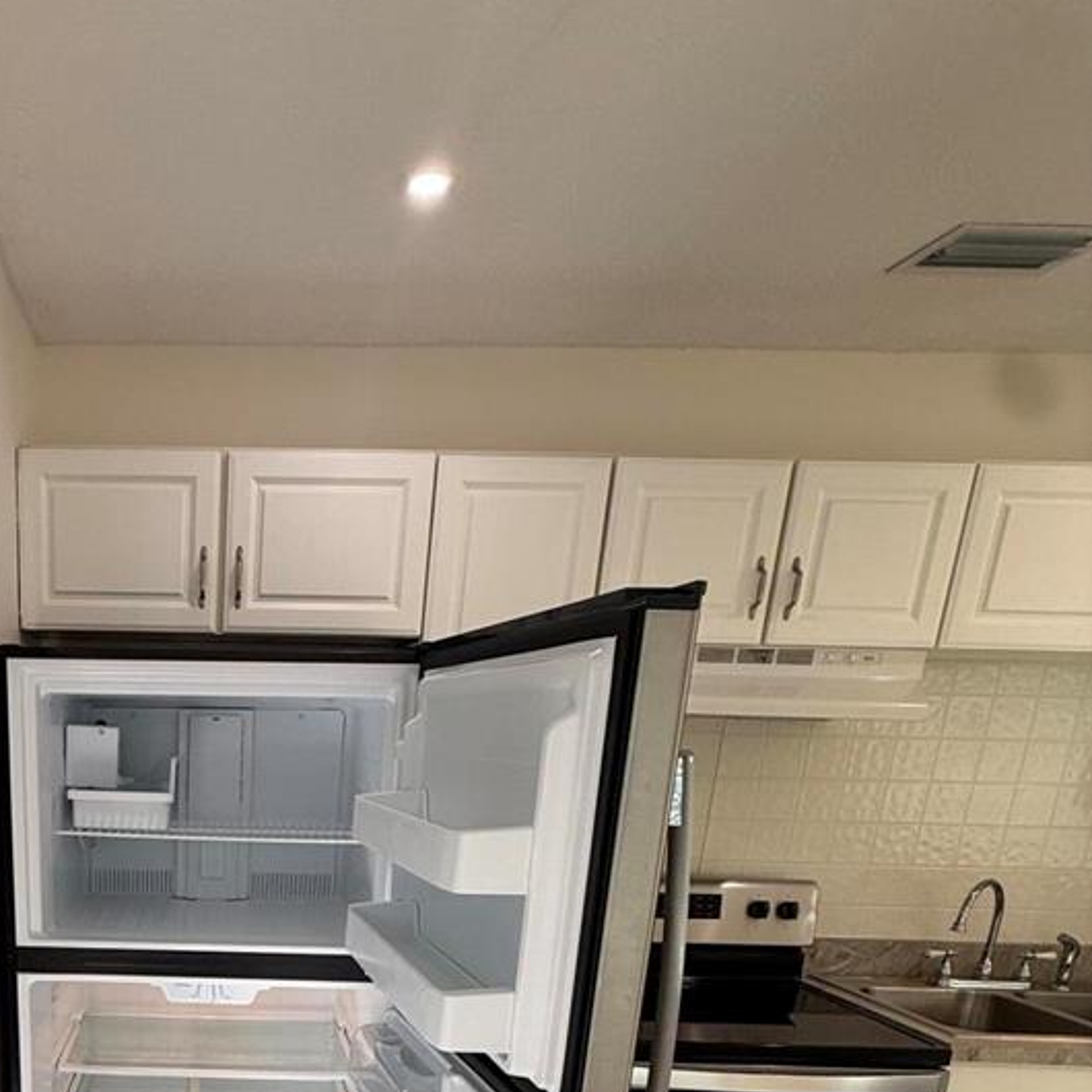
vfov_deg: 50.1
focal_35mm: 28
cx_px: 171
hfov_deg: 52.4
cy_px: 1008
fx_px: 999
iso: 80
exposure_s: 1/120
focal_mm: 2.22
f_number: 2.2
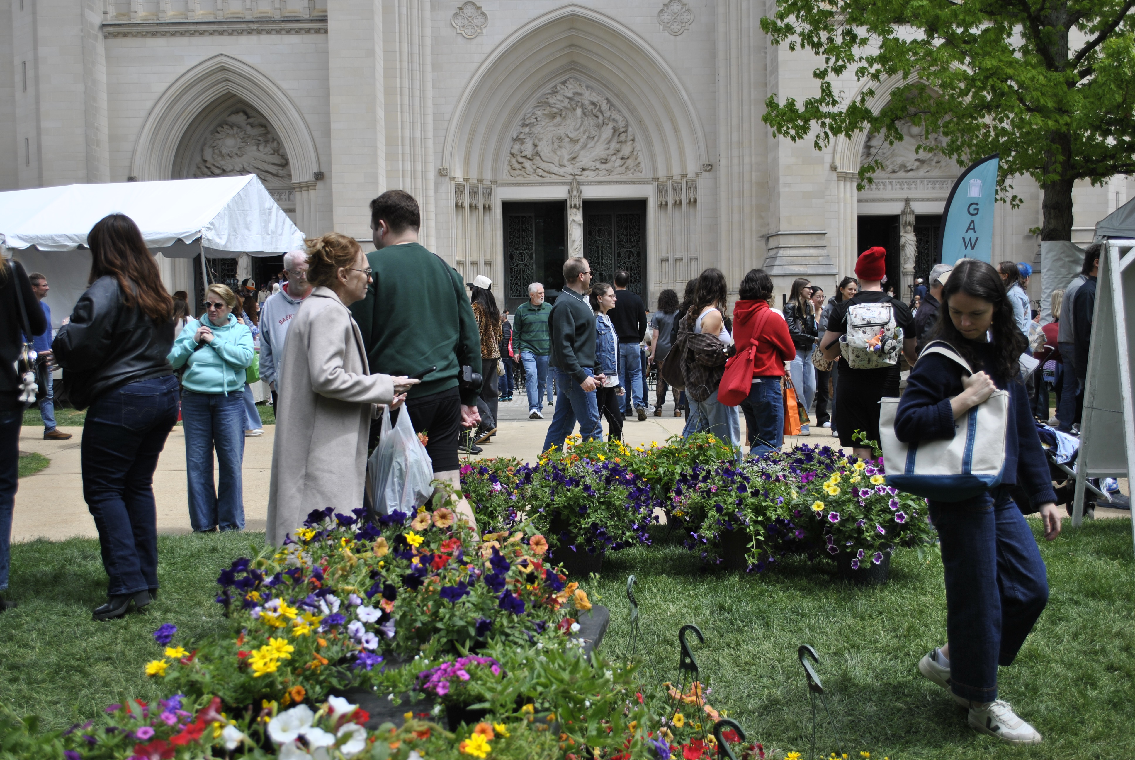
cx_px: 568
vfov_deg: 34.3
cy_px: 380
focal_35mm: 39
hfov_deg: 49.5
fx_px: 1231
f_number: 4.2
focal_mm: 26
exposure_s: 1/800
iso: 100
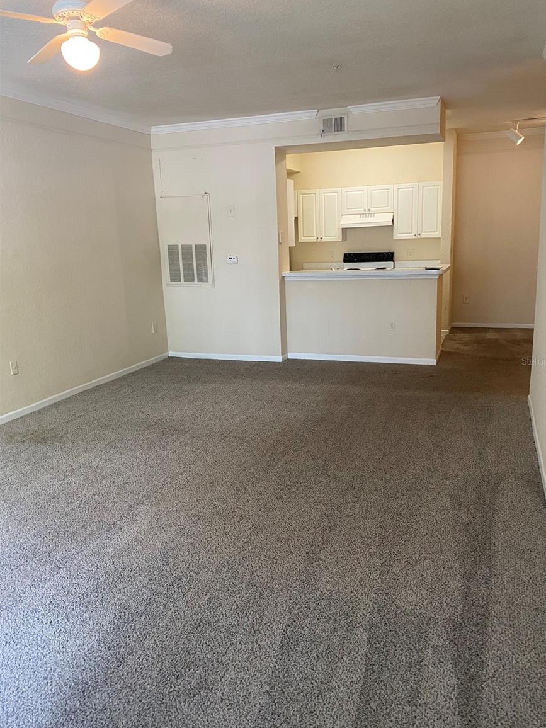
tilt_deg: -10.9
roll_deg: +2.4
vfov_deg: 65.3
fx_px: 568
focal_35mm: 27
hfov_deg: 51.3
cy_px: 361
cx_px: 283
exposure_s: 1/60
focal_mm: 4.25
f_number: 1.8
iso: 160
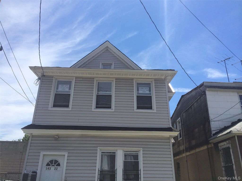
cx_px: 121
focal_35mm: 30
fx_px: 210
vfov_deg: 46.8
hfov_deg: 60.0
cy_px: 90
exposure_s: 1/2415
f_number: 2.2
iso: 40
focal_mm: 4.12
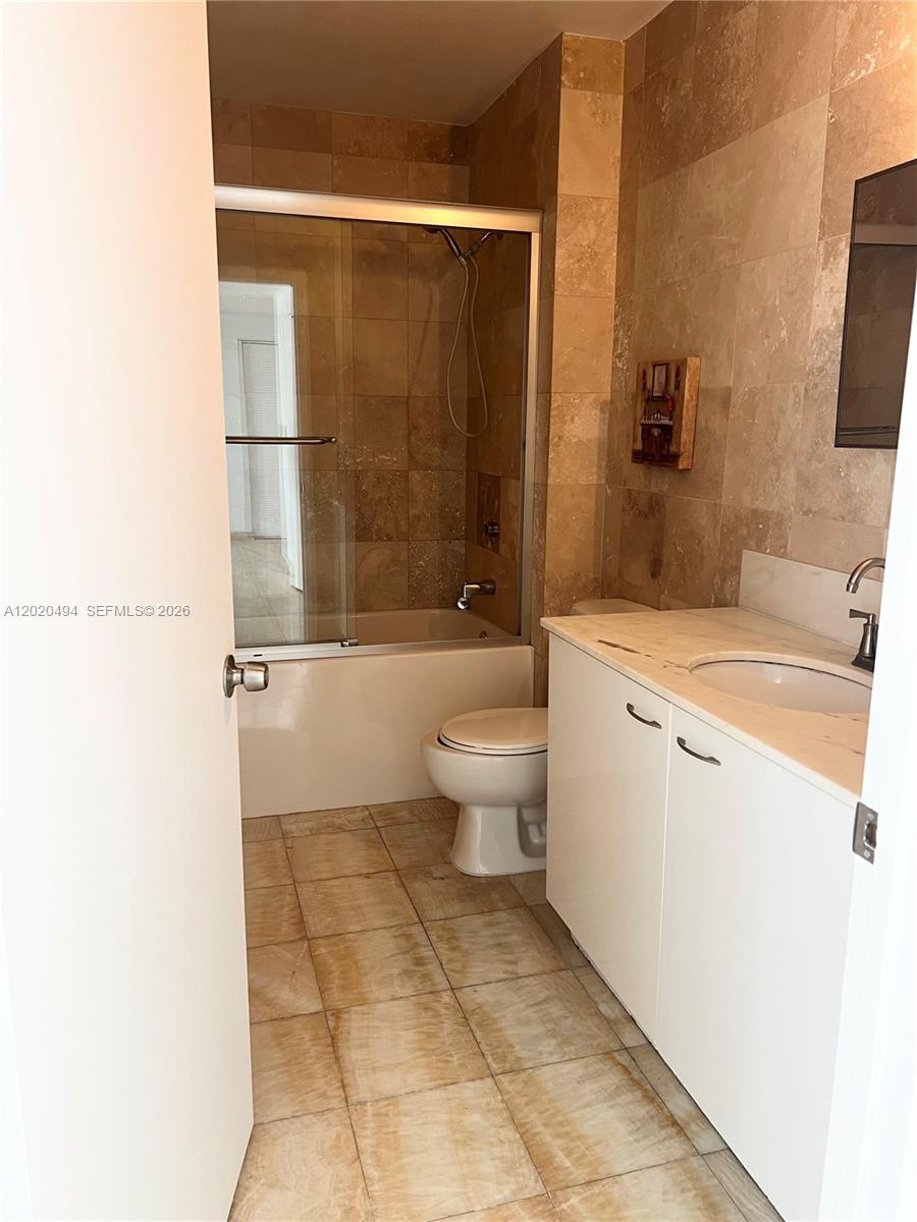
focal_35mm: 26
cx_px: 458
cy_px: 611
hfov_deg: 53.1
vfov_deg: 67.3
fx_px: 918
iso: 80
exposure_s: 1/60
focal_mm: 5.7
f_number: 1.5
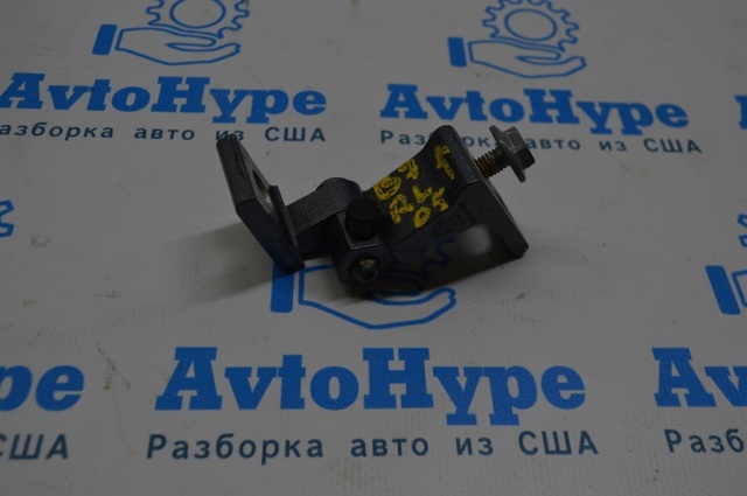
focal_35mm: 36
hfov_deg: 53.2
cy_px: 248
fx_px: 746
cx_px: 374
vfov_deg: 36.8
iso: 110
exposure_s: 1/60
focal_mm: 24
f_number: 5.6
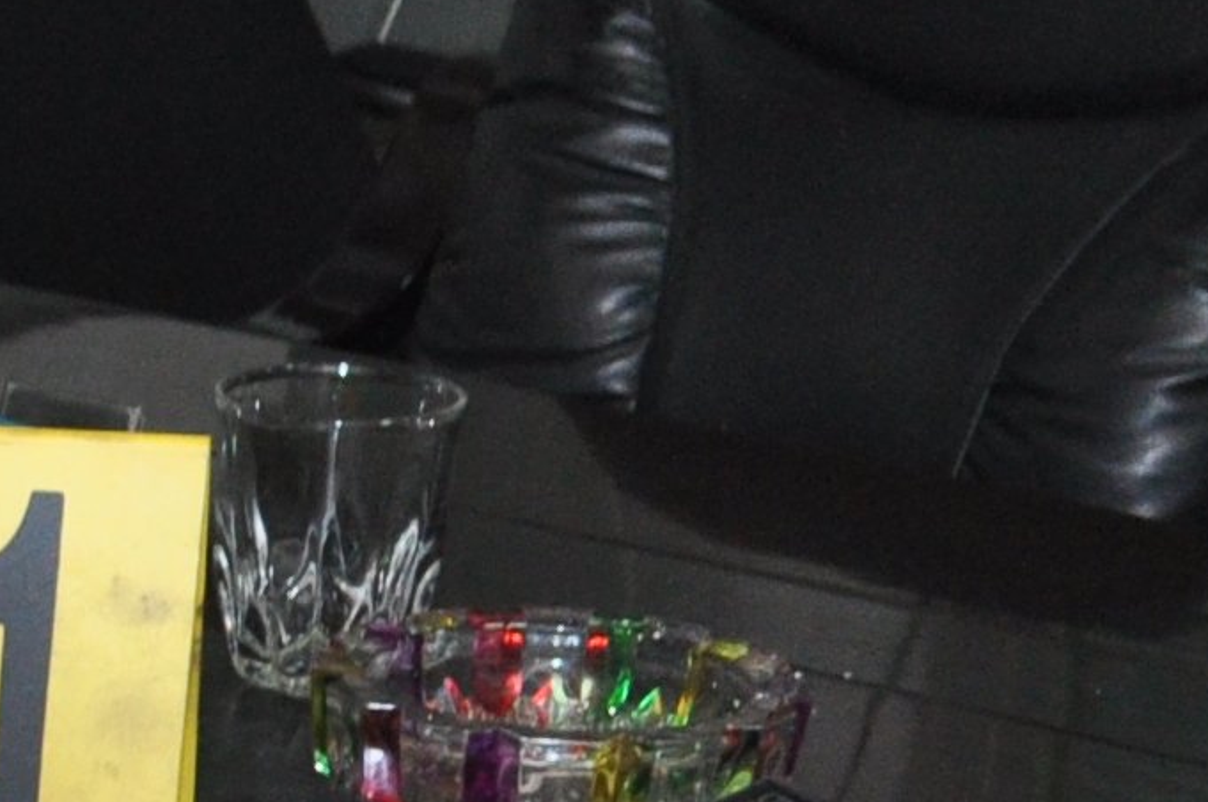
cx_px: -1008
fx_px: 5696
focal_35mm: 170
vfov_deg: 7.4
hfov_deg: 11.2
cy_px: 2080
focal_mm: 18
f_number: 5.6
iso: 640
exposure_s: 1/60
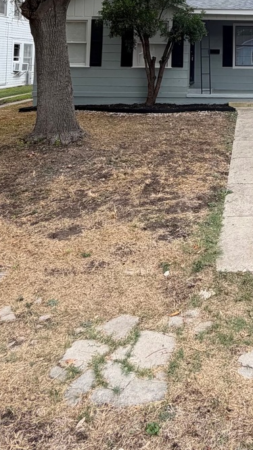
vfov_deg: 52.3
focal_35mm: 33
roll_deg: -0.8
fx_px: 394
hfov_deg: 32.8
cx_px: 251
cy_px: 44
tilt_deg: +3.6
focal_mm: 2.22
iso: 50
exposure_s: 1/502
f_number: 2.2
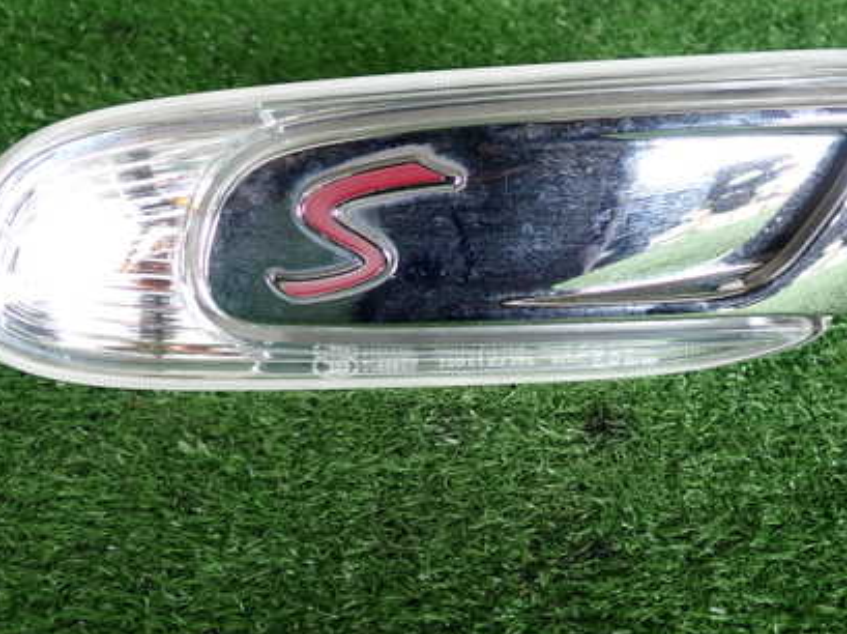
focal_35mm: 47
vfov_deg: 30.8
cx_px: 476
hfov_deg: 40.4
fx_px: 1149
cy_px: 294
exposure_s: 1/125
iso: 160
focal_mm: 5.79
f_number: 2.4
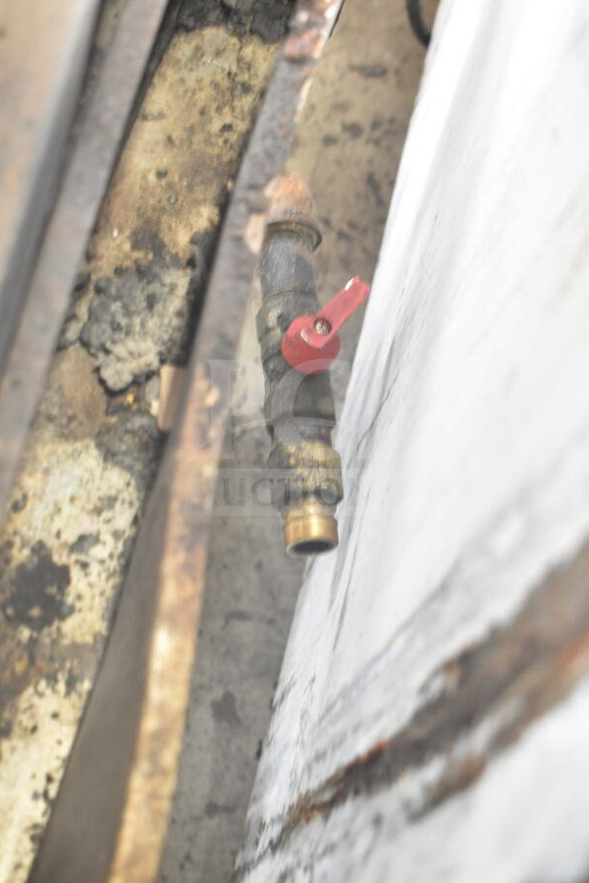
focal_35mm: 61
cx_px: 294
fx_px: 1496
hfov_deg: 22.3
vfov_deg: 32.9
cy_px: 437
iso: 1600
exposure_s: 1/100
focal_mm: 40
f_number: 4.8
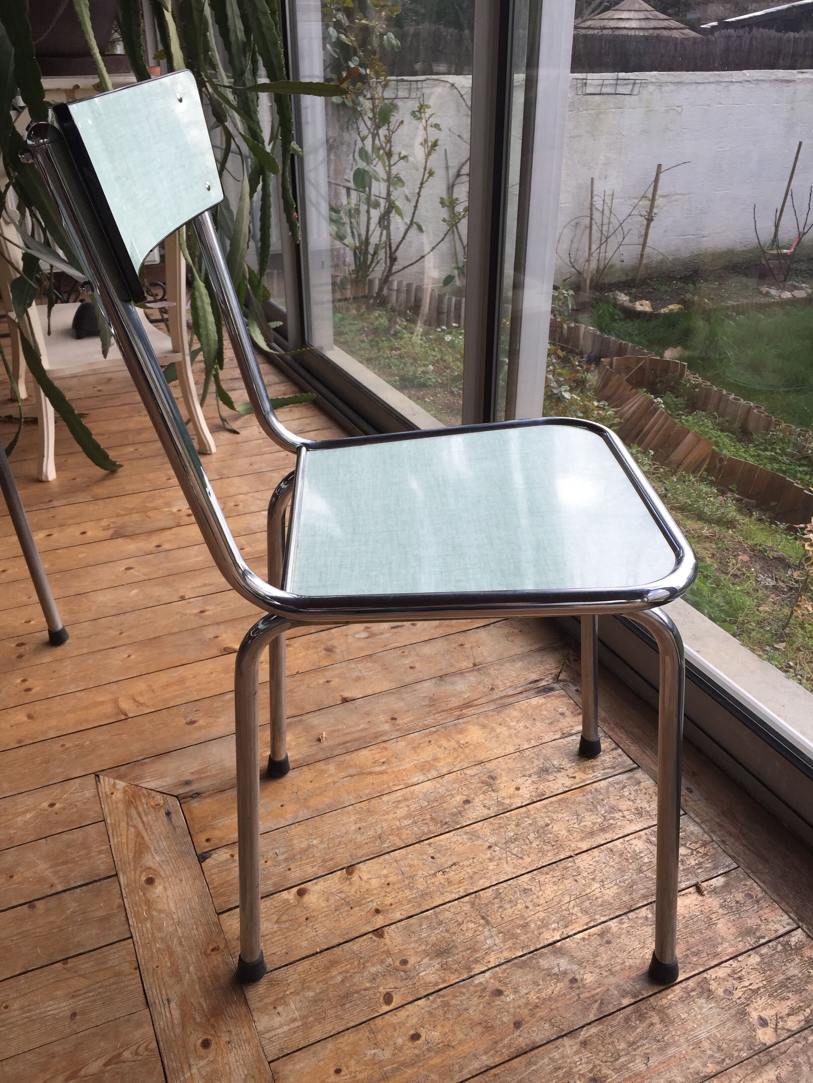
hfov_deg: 48.2
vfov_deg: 61.7
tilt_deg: -27.6
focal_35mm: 29
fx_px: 908
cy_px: 542
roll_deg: -0.2
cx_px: 406
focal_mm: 4.15
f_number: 2.2
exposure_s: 1/222
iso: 32
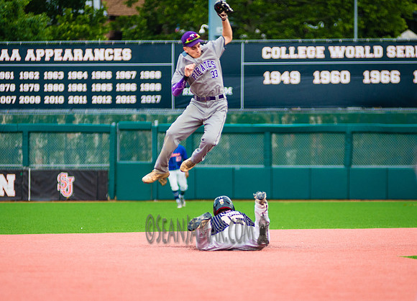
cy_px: 213
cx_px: 243
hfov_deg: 6.8
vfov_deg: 4.9
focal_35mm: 298
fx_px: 3535
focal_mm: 200
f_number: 2.8
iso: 800
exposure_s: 1/3200
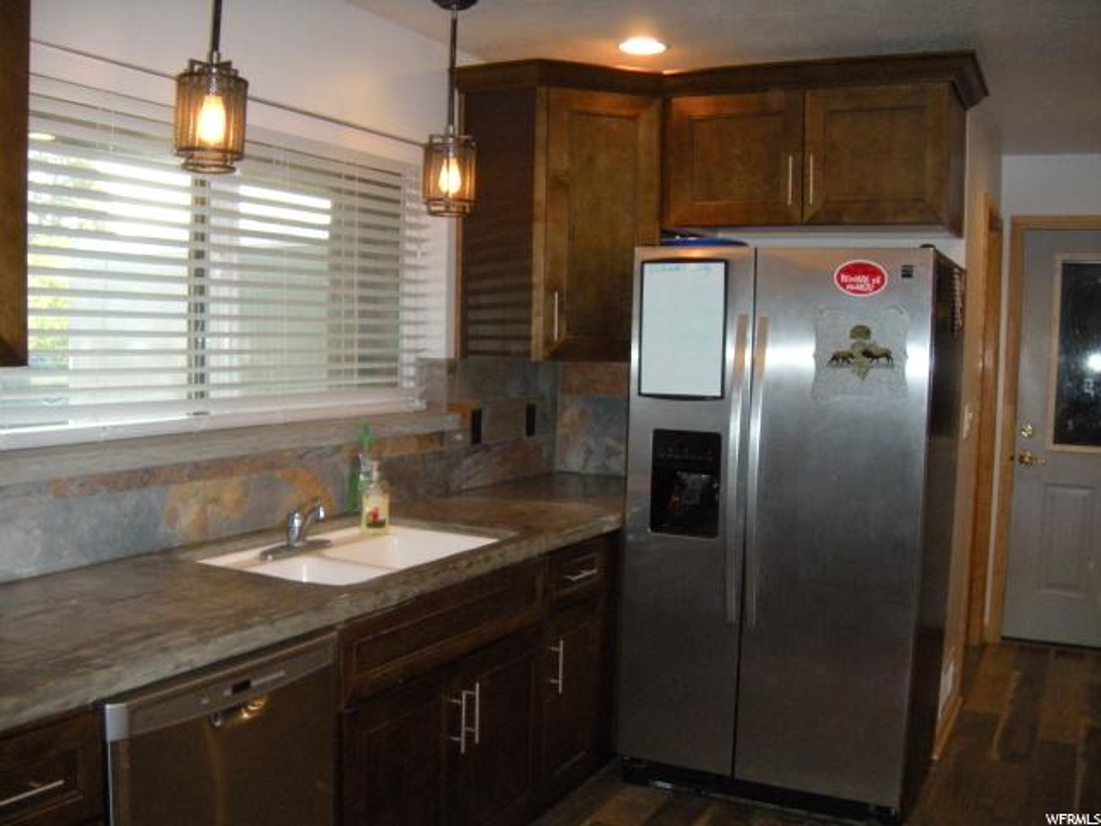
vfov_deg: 40.7
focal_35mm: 35
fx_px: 1113
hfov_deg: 52.6
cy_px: 413
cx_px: 550
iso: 400
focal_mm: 5.9
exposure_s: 1/60
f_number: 3.8
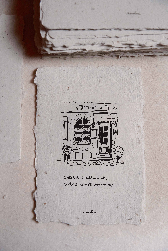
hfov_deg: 28.1
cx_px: 84
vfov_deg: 41.1
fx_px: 336
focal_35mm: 48
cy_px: 126
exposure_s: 1/60
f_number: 2.8
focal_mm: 32
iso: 1600
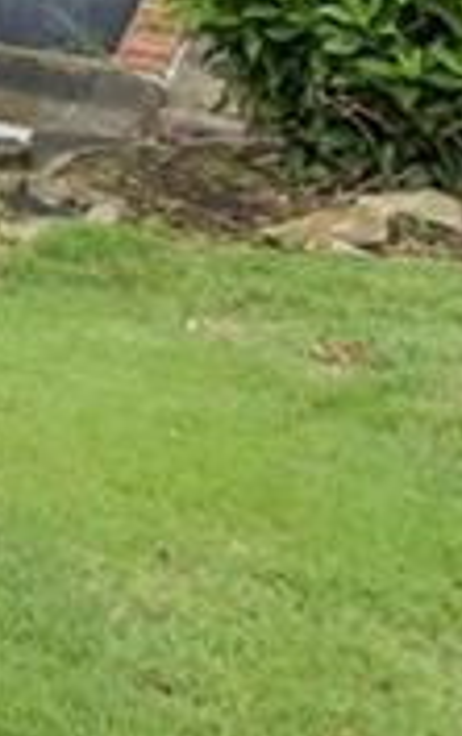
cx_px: -762
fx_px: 2251
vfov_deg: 15.6
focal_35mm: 112
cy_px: -638
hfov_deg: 9.8
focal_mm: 19
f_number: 8
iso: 400
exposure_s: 1/320
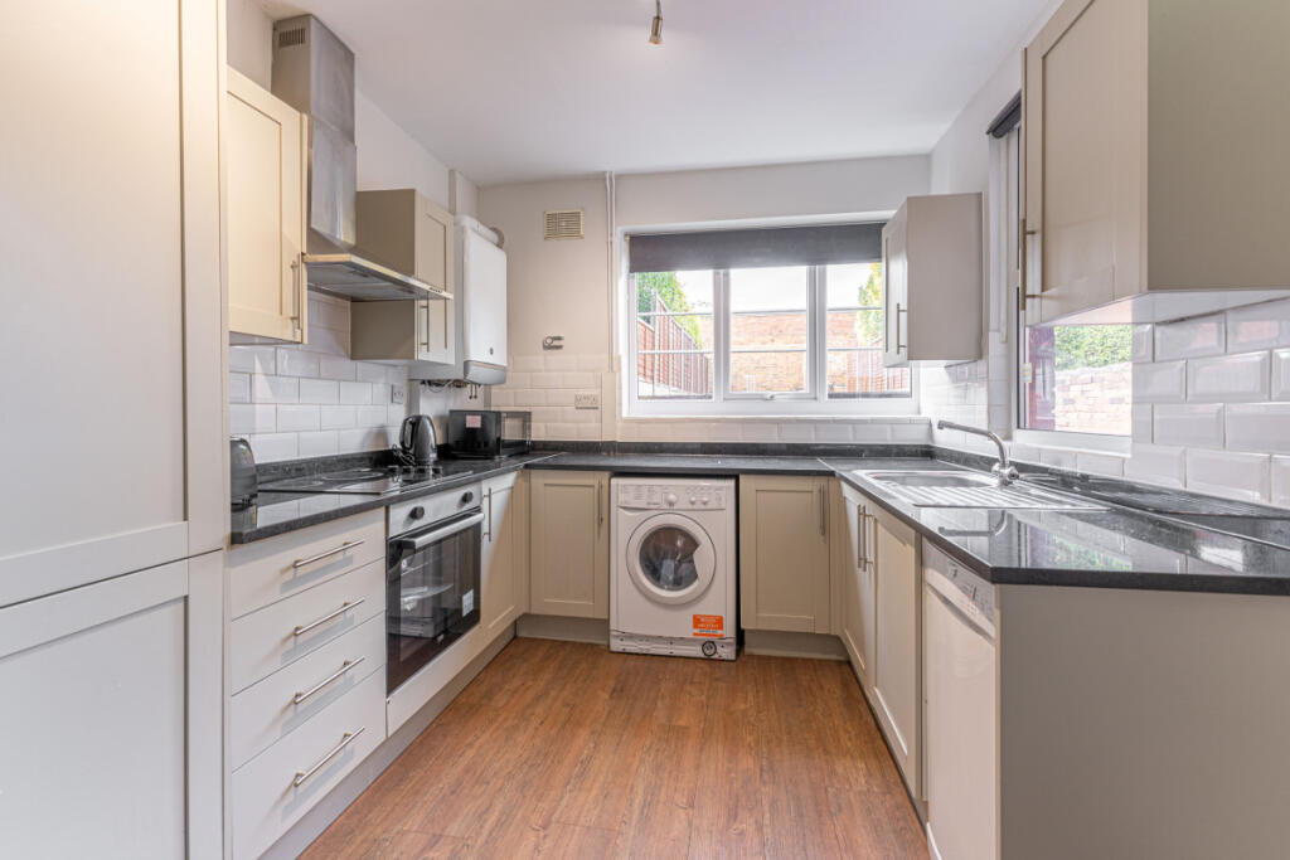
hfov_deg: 104.2
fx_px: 502
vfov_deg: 81.2
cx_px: 645
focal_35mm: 14
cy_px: 430
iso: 100
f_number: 5
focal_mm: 14
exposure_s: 1/20
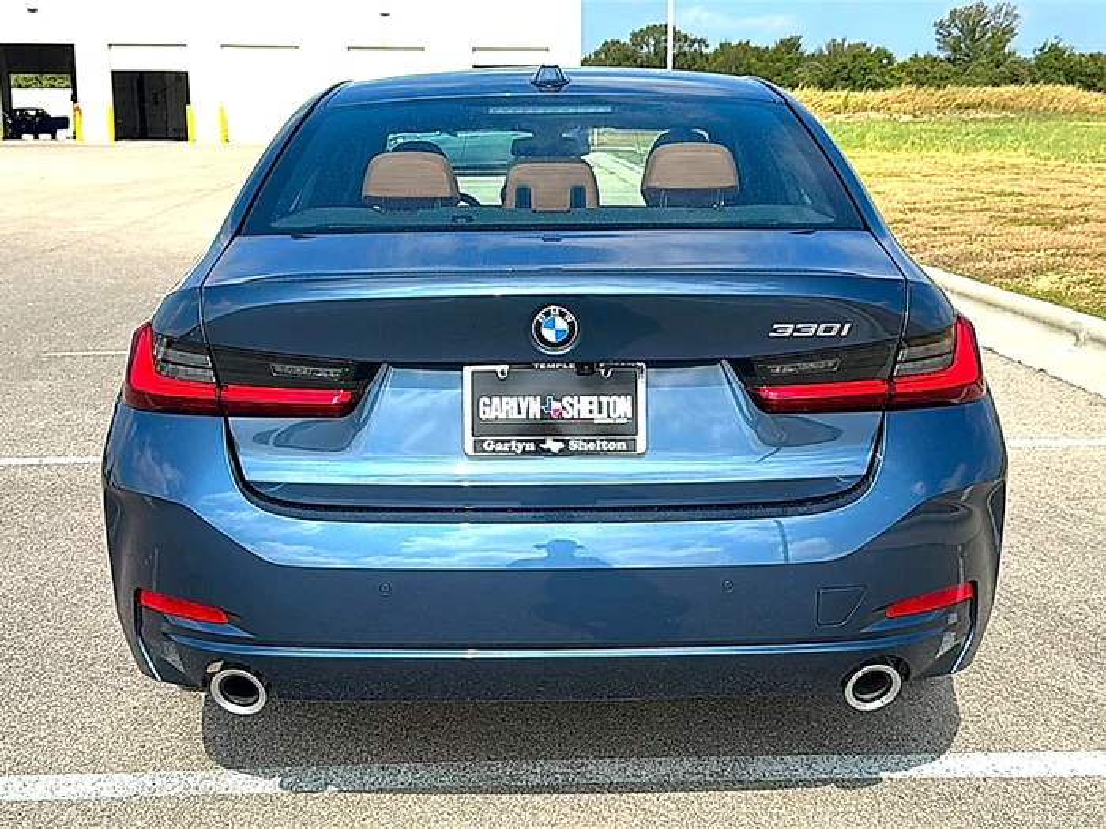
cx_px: 553
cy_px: 414
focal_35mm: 37
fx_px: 1182
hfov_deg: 50.1
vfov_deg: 38.7
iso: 80
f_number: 1.78
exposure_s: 1/4808
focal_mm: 6.86
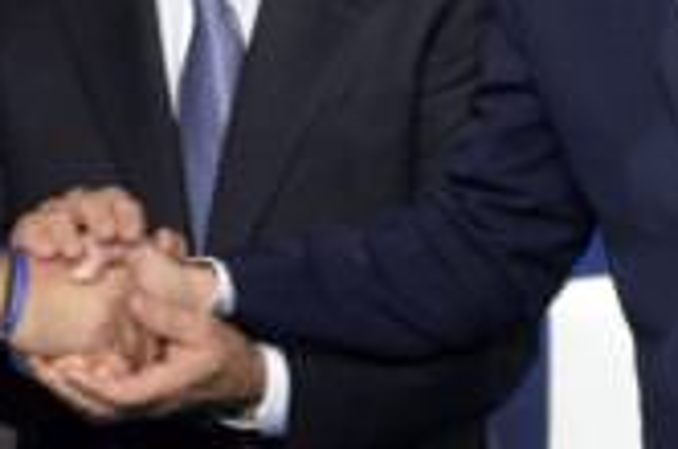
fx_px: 7519
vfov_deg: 3.4
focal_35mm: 400
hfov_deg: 5.2
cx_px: 200
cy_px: 96
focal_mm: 102
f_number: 5.6
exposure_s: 1/250
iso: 2500
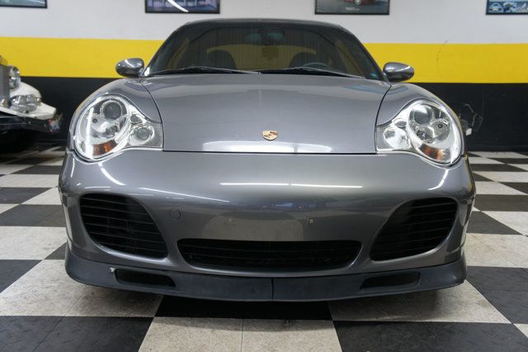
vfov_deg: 36.8
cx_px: 264
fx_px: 528
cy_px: 176
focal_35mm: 36
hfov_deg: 53.2
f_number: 4
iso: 400
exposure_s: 1/40
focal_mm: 24
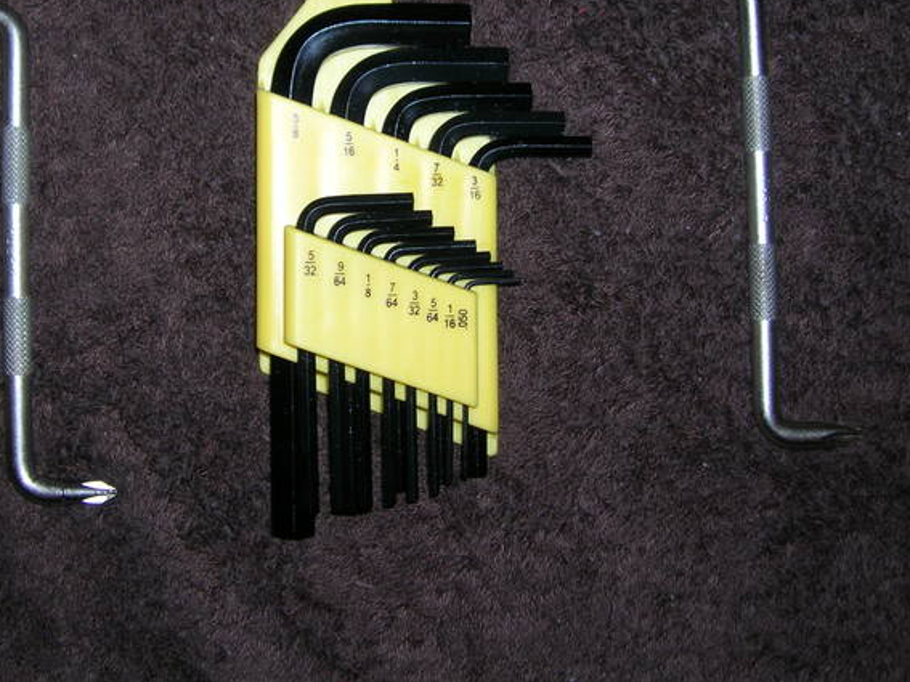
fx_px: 1262
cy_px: 215
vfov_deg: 30.0
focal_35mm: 48
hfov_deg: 39.6
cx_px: 400
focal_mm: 5.7
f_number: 2.9
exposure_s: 1/60.1
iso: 50
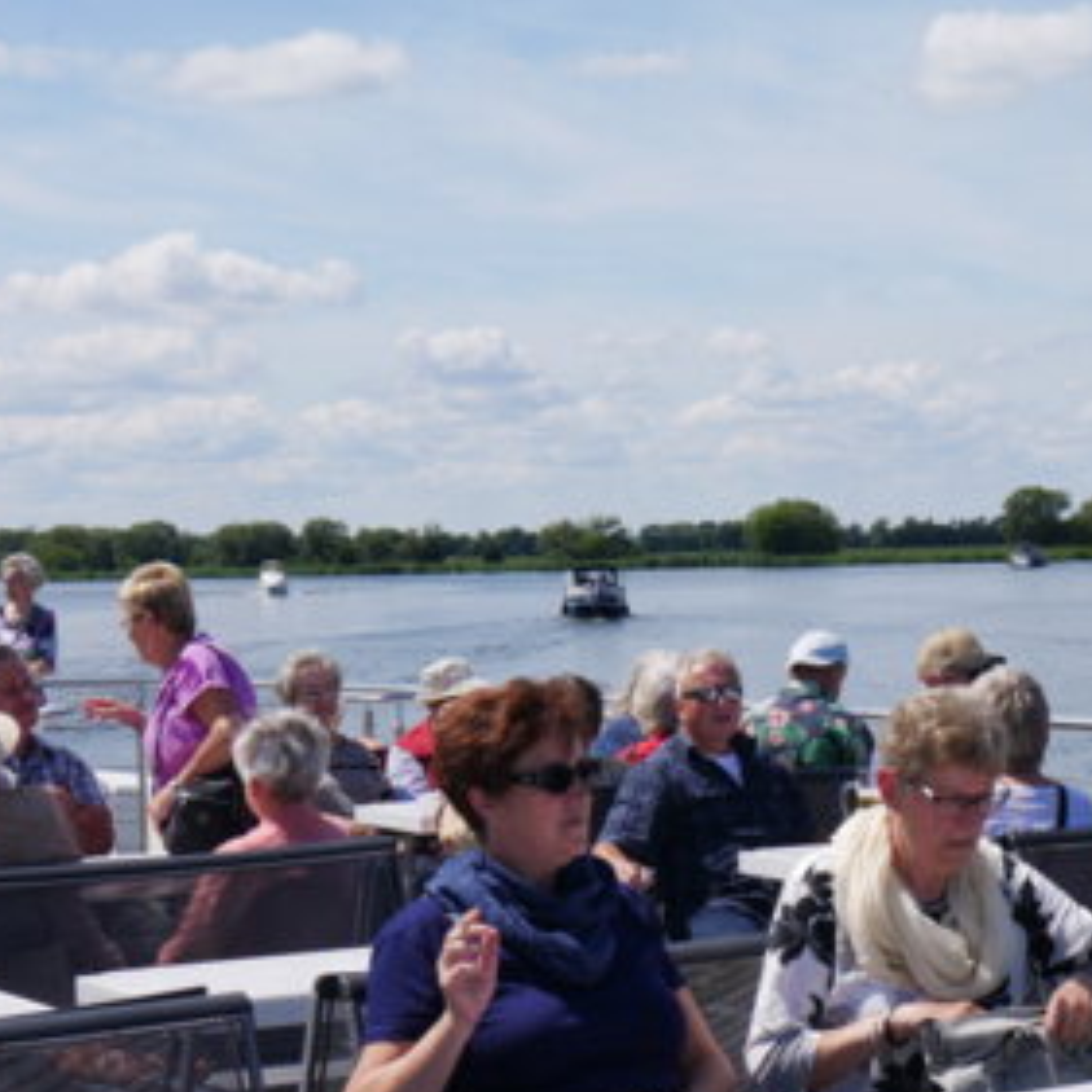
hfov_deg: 20.9
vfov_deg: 20.9
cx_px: 661
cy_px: 579
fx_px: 2962
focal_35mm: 83
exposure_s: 1/500
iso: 200
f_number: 10
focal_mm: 33
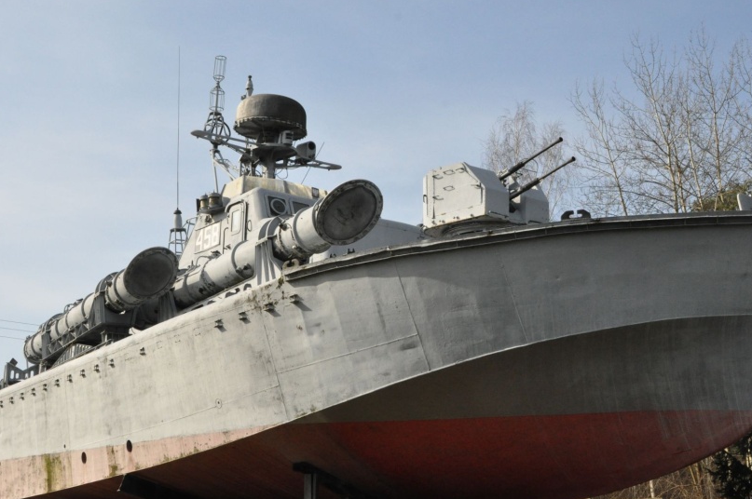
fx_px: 1202
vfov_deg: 23.5
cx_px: 397
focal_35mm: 58
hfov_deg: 34.7
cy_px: 236
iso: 1600
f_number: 14
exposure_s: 1/800
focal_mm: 31
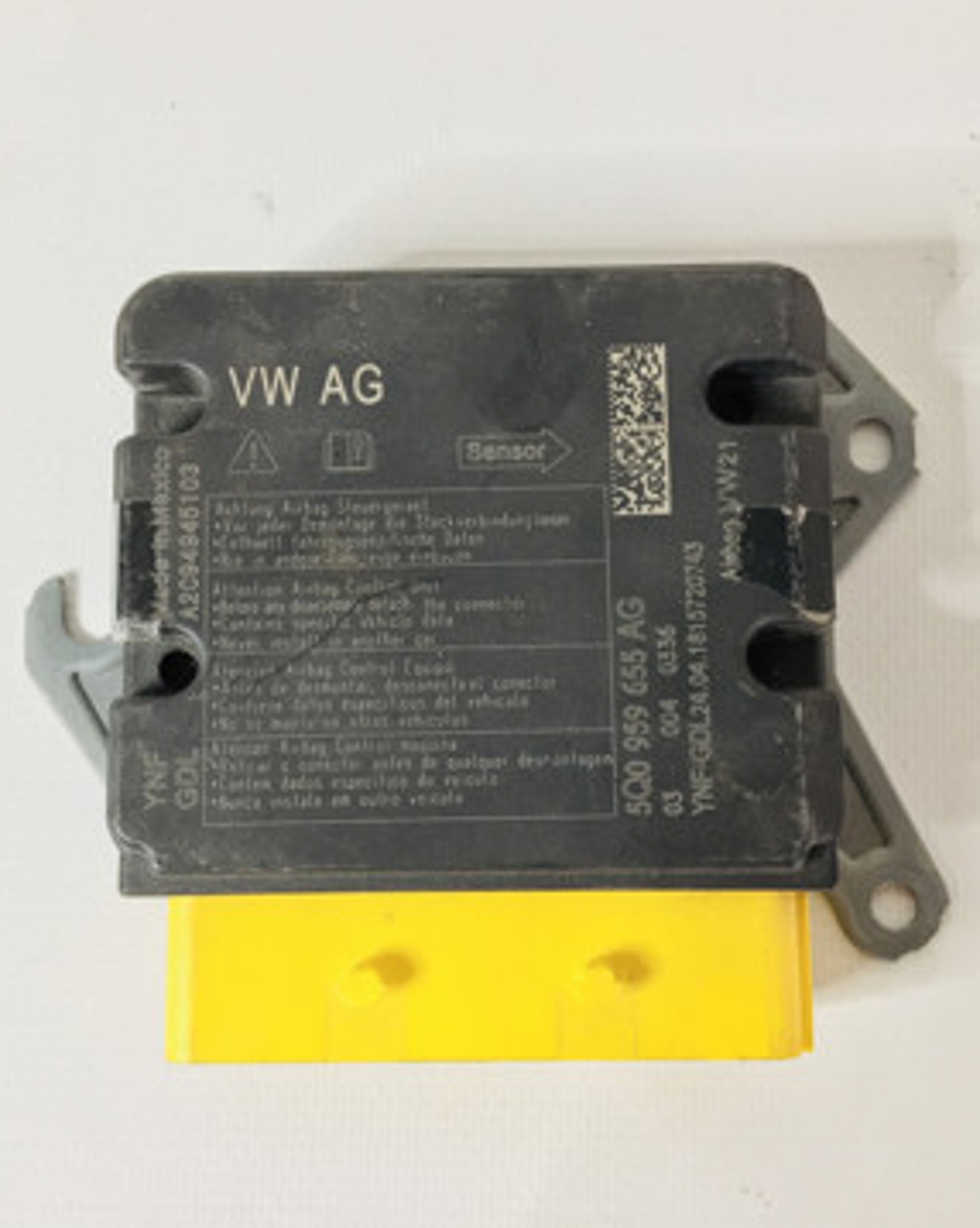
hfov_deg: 39.1
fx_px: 1379
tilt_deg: -83.4
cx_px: 490
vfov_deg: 48.0
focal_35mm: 38
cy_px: 590
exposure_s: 1/33
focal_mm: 4.15
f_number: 2.2
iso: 80
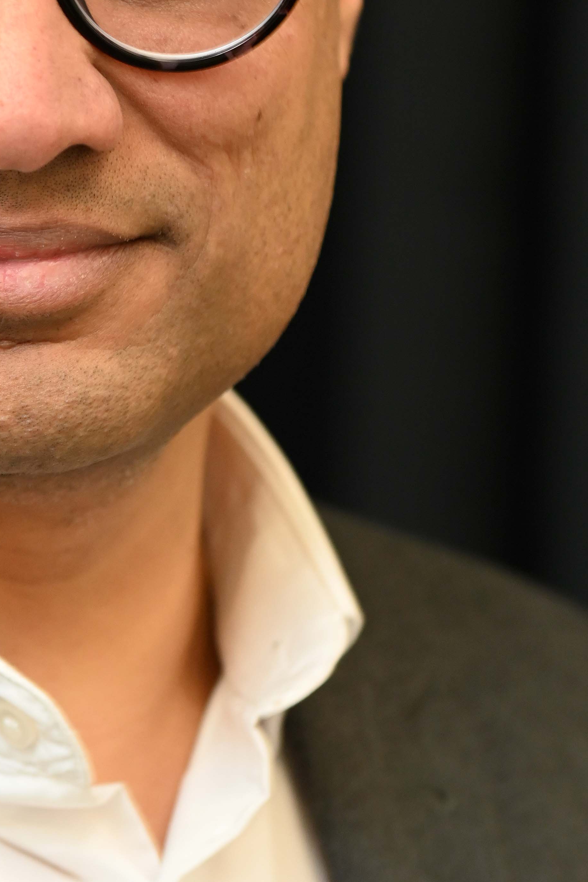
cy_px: 258
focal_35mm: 358
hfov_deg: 3.8
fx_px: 8769
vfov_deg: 5.8
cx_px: -70
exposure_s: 1/80
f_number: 3.2
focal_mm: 120
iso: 800
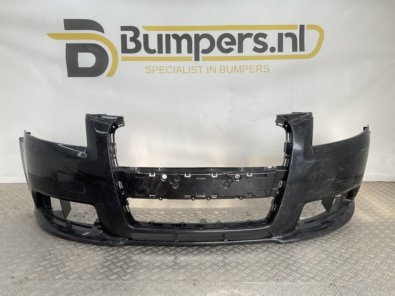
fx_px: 331
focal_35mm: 29
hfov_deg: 61.7
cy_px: 148
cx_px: 198
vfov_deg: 48.2
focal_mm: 3
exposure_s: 1/300
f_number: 1.8
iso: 16
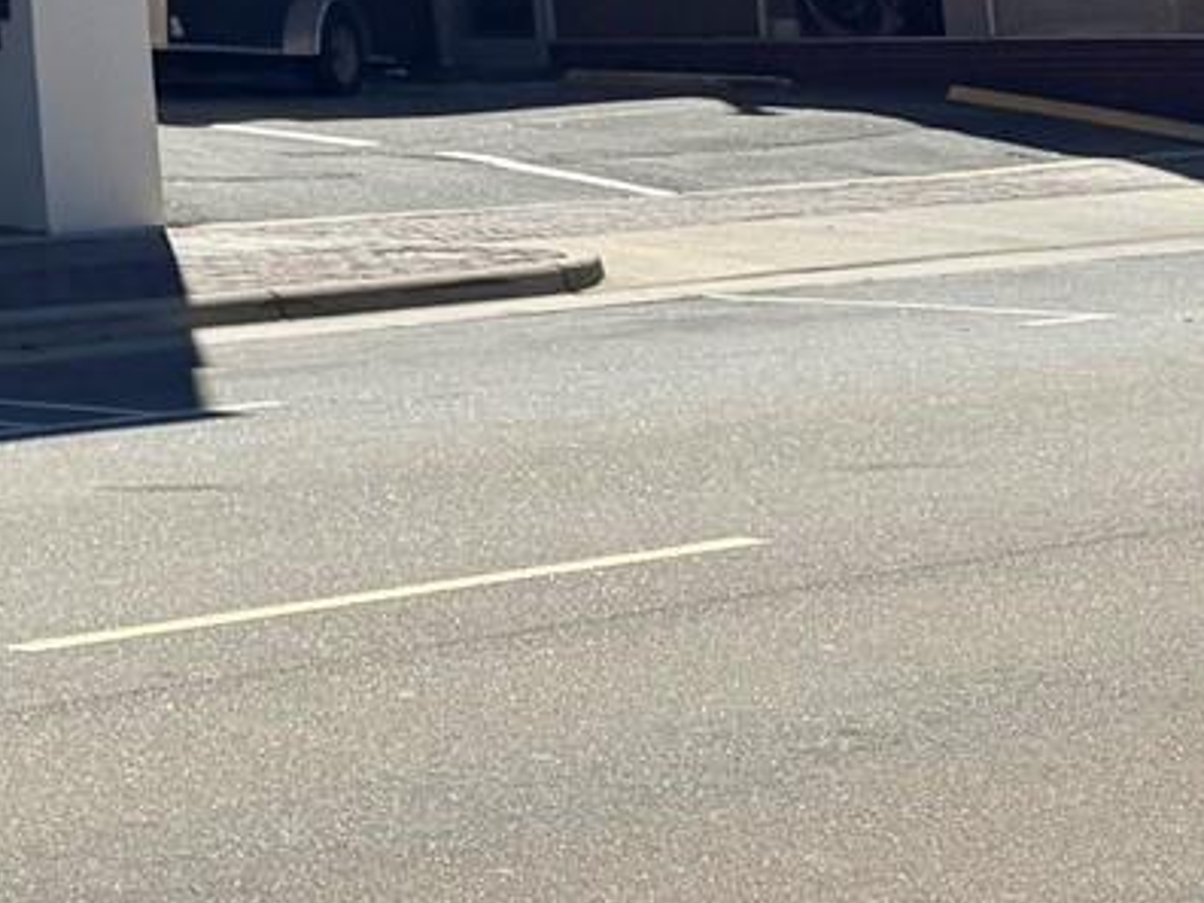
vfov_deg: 11.2
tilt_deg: +10.8
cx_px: -1292
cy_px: -701
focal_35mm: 124
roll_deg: +0.5
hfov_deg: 13.4
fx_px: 4313
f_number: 1.78
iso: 80
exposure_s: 1/5319
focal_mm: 6.76
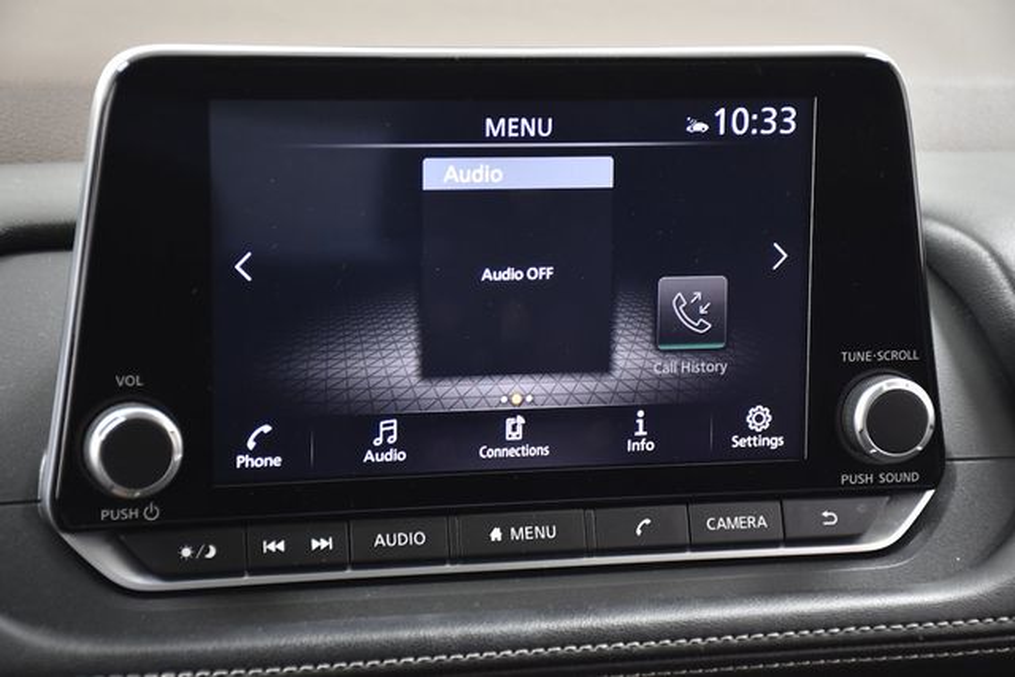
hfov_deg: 21.9
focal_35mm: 93
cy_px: 338
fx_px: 2623
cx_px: 508
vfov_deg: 14.7
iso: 1250
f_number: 5
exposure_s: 1/50
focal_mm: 62
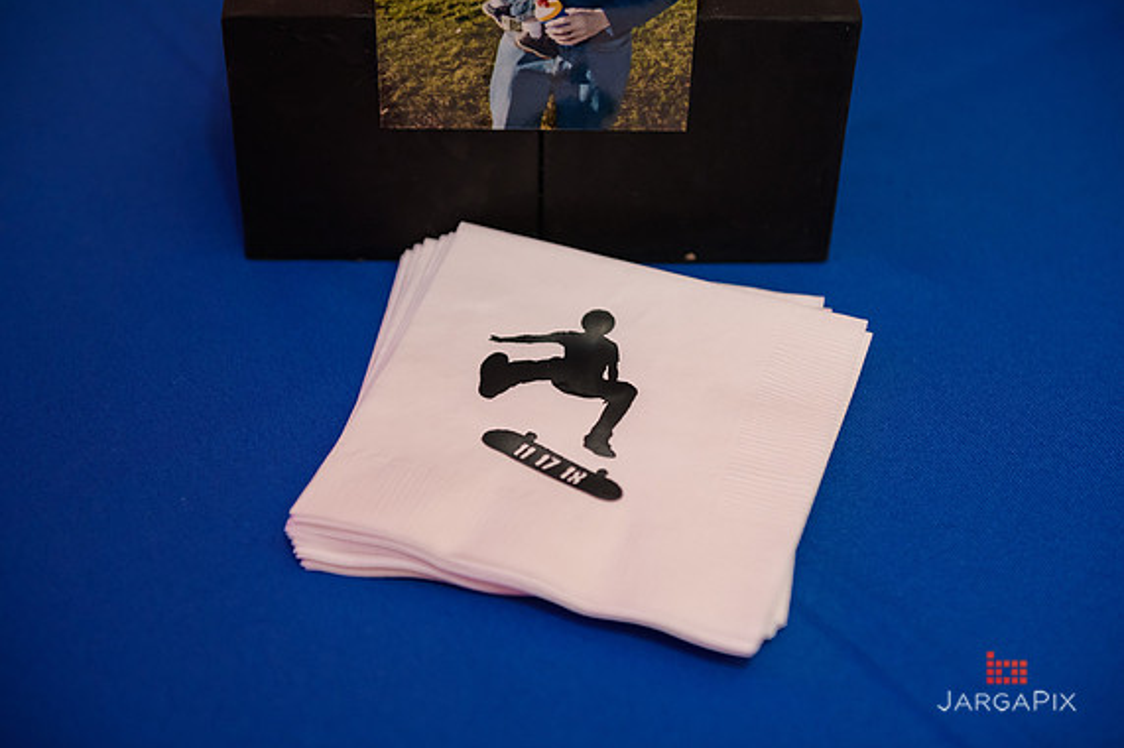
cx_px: 555
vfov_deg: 22.2
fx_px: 1903
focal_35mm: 61
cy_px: 373
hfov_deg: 32.9
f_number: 3.2
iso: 1600
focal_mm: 60
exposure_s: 1/125
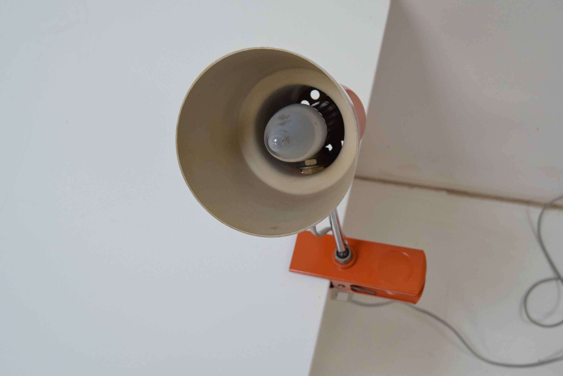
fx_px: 563
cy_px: 188
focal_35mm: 36
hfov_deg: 53.1
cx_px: 282
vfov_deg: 36.9
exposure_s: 1/160
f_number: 6.3
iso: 1600
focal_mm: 24
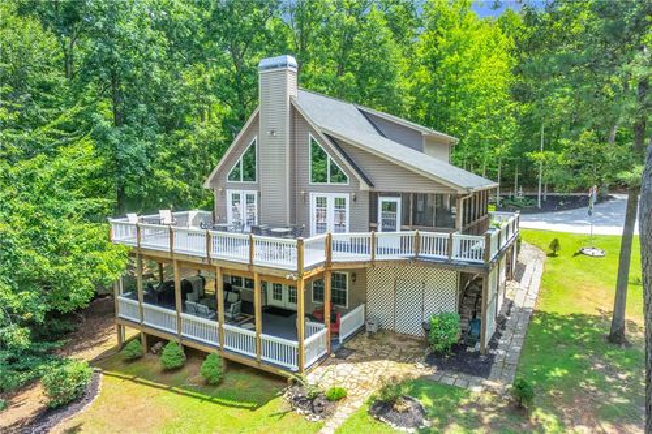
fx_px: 398
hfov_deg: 78.6
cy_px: 217
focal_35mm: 22
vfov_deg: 57.2
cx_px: 326
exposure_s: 1/50
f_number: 2.8
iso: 100
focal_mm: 8.38
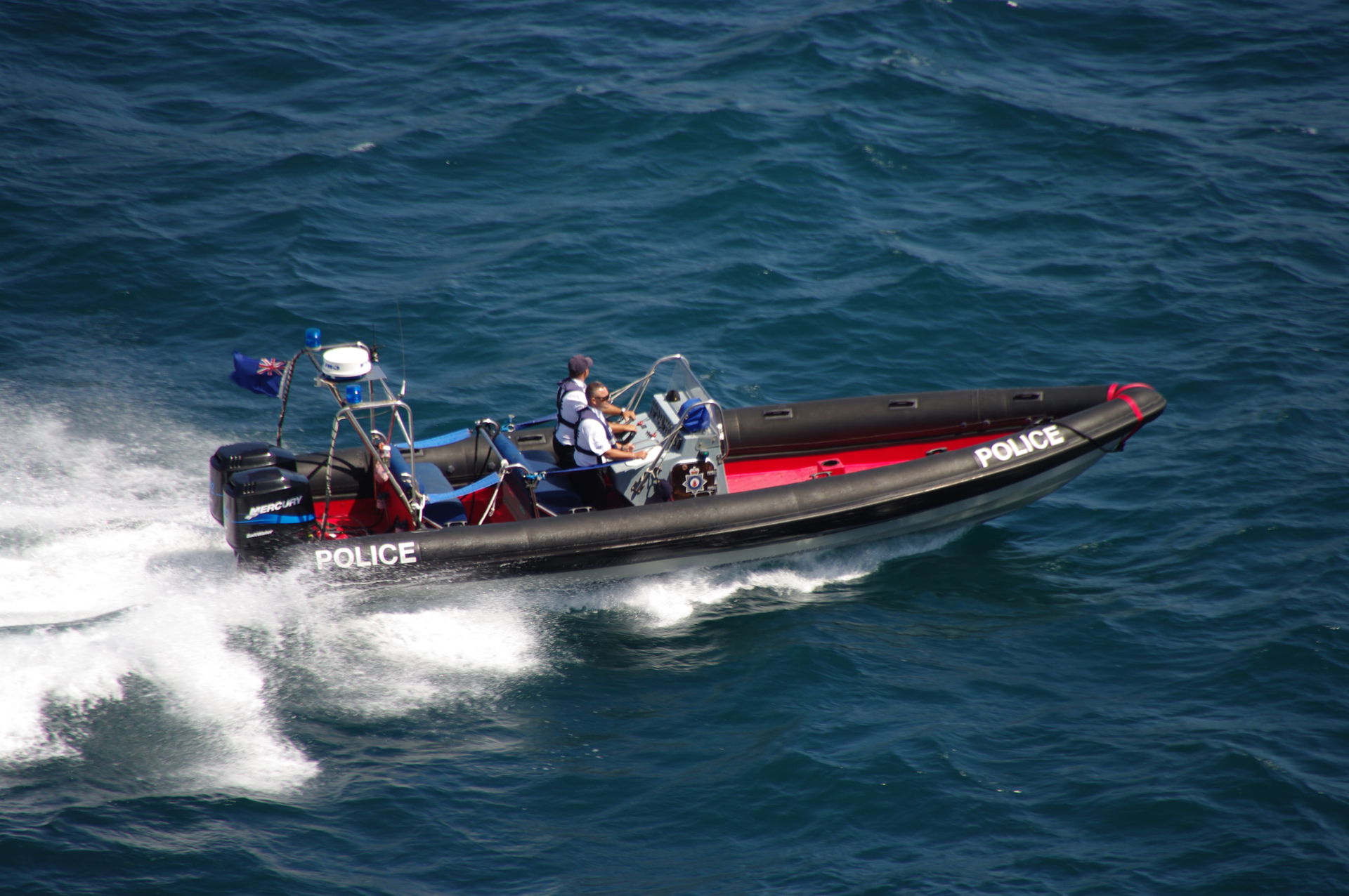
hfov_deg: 5.5
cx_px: 674
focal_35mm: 375
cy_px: 448
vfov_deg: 3.7
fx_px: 14037
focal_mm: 250
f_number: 6.7
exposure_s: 1/250
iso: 100
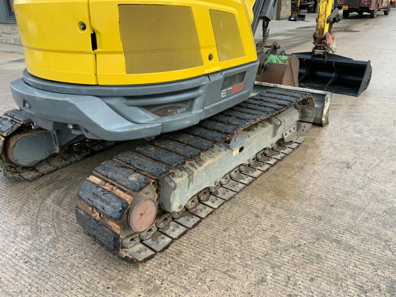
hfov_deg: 61.7
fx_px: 332
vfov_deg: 48.2
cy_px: 148
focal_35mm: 29
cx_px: 198
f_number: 1.8
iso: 16
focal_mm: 3
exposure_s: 1/272
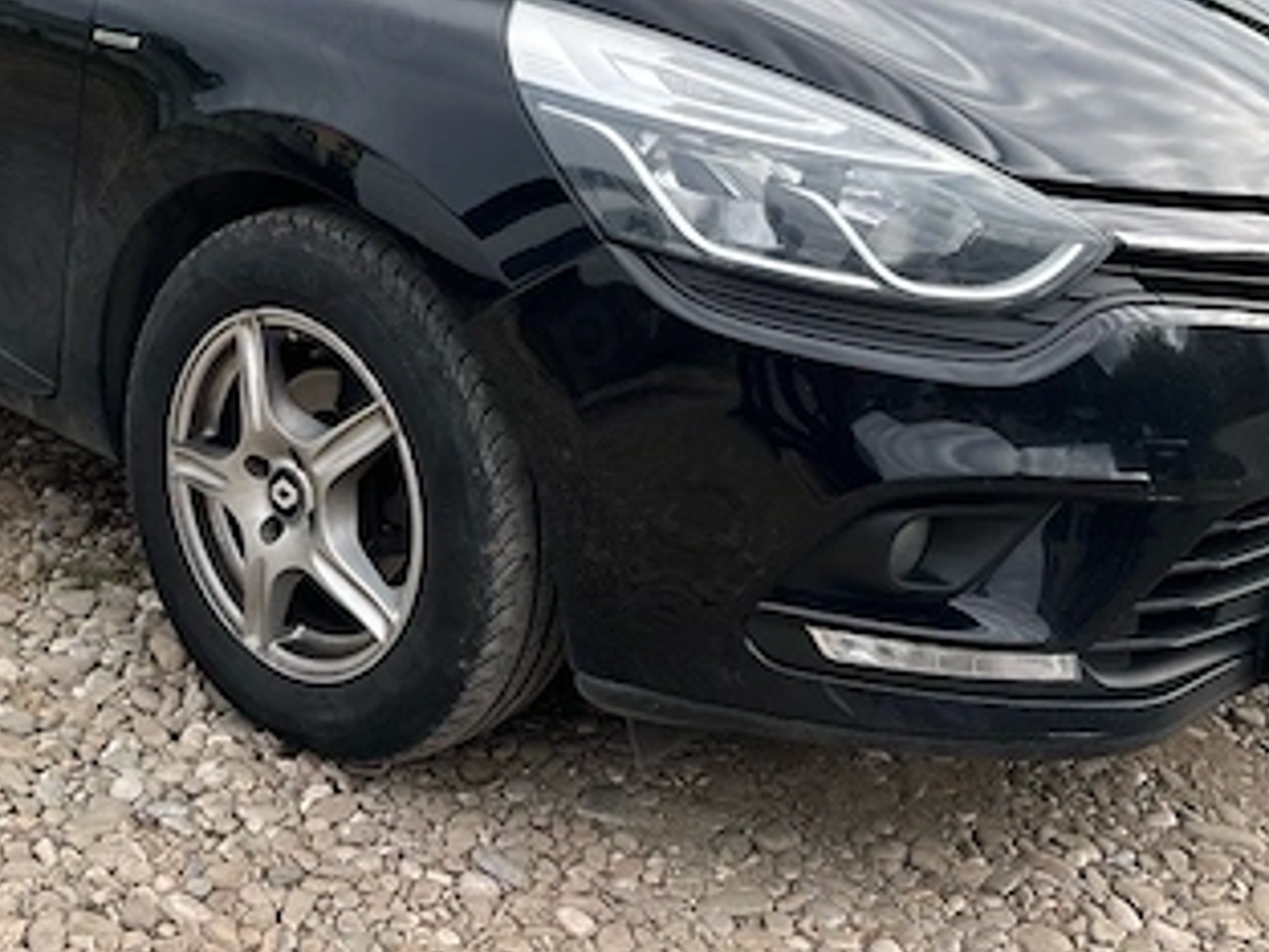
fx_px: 1833
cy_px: 199
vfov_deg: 28.5
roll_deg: -2.3
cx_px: 334
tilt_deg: -14.4
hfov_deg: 37.4
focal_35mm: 50
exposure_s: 1/967
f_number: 1.6
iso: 50
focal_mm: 5.1
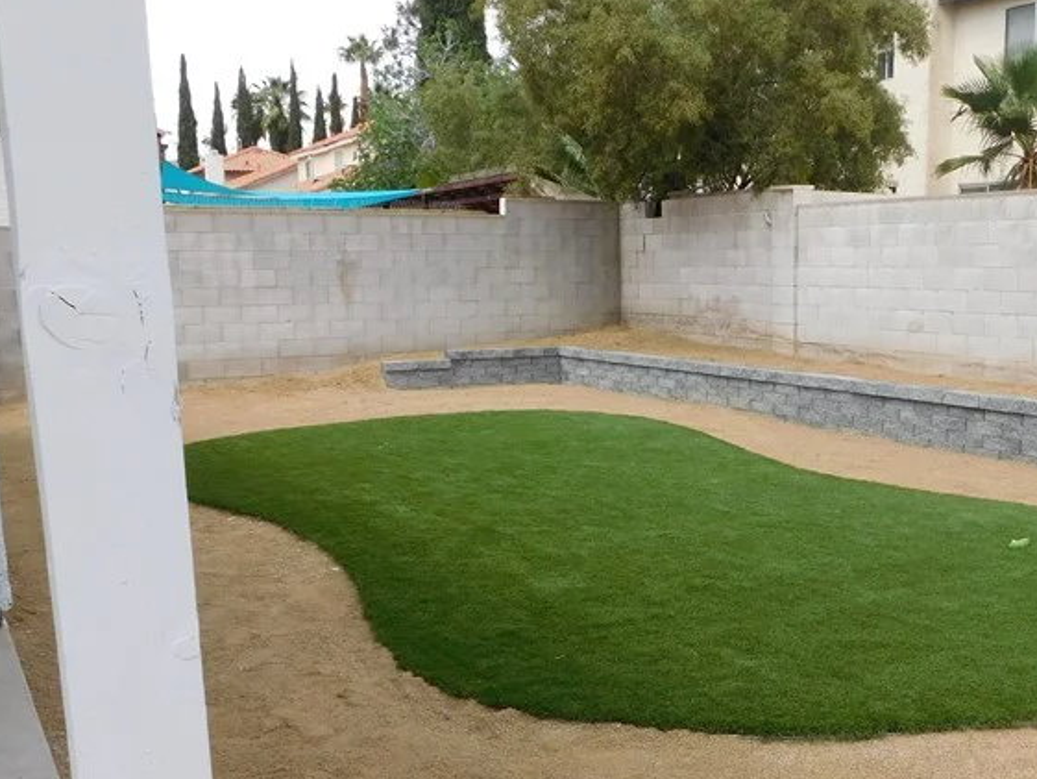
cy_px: 527
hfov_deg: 43.8
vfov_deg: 34.0
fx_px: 1258
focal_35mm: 42
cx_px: 732
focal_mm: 4
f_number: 3
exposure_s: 1/1000
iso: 125
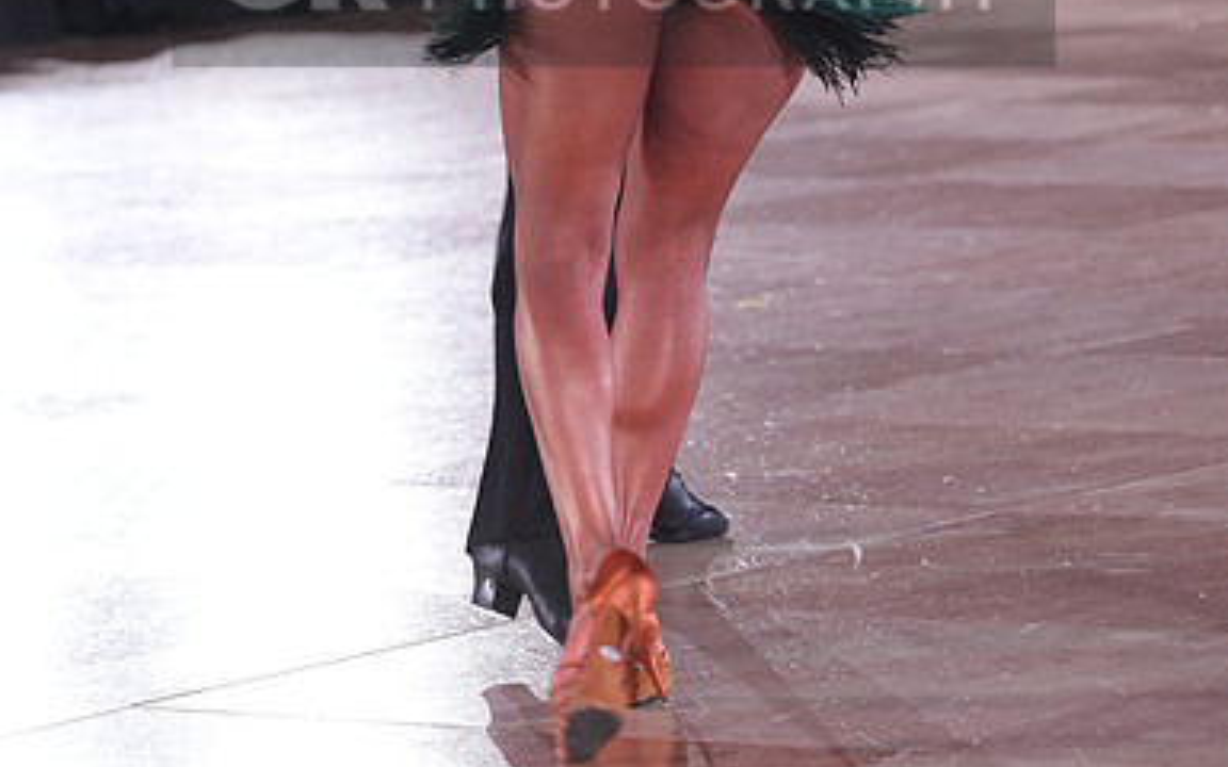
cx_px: 616
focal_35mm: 240
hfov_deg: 8.7
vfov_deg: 5.5
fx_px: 8032
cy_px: -38
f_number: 5.6
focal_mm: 156
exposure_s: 1/250
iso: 5000
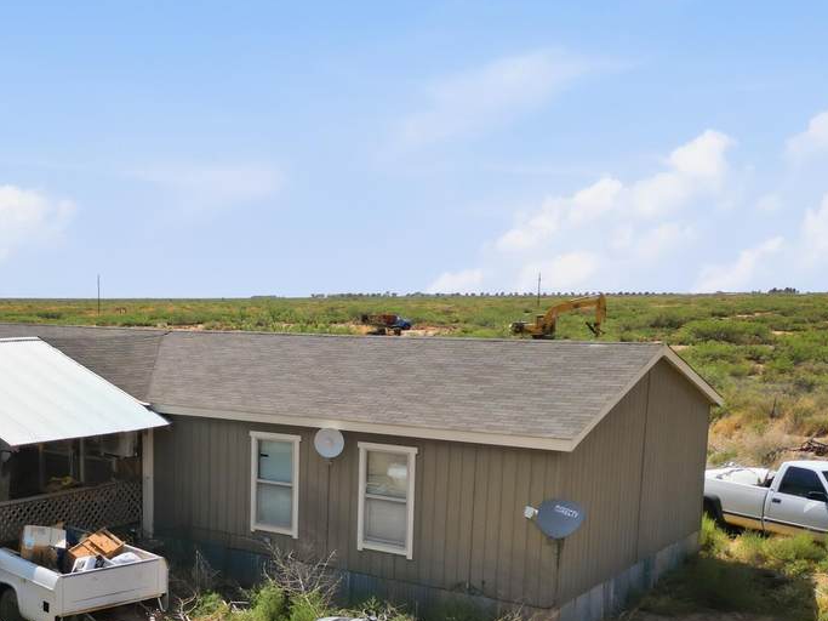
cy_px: 462
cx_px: 193
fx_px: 1076
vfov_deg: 31.6
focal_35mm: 45
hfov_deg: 40.7
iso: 110
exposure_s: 1/5000
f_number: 1.7
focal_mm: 6.7
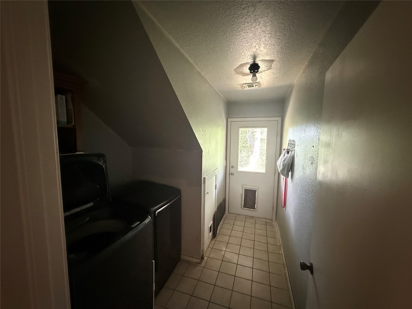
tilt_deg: -5.5
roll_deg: -0.4
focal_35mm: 14
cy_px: 154
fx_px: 167
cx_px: 206
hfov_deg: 102.1
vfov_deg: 85.7
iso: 1000
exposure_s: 1/60
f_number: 2.2
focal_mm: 2.22
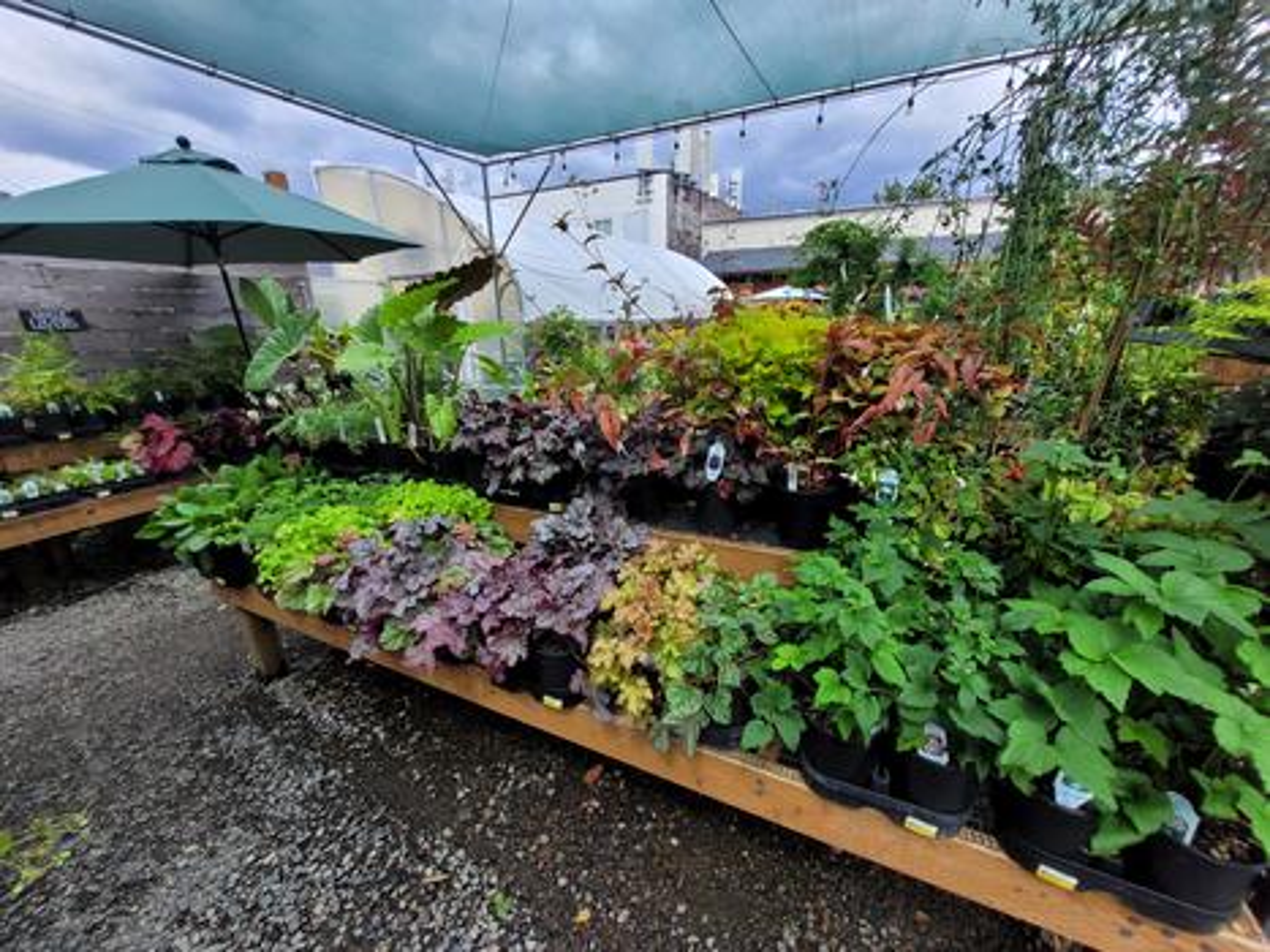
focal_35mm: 13
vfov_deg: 89.9
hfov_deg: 106.2
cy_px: 476
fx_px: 477
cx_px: 635
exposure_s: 1/624
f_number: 2.2
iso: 40
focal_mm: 1.74
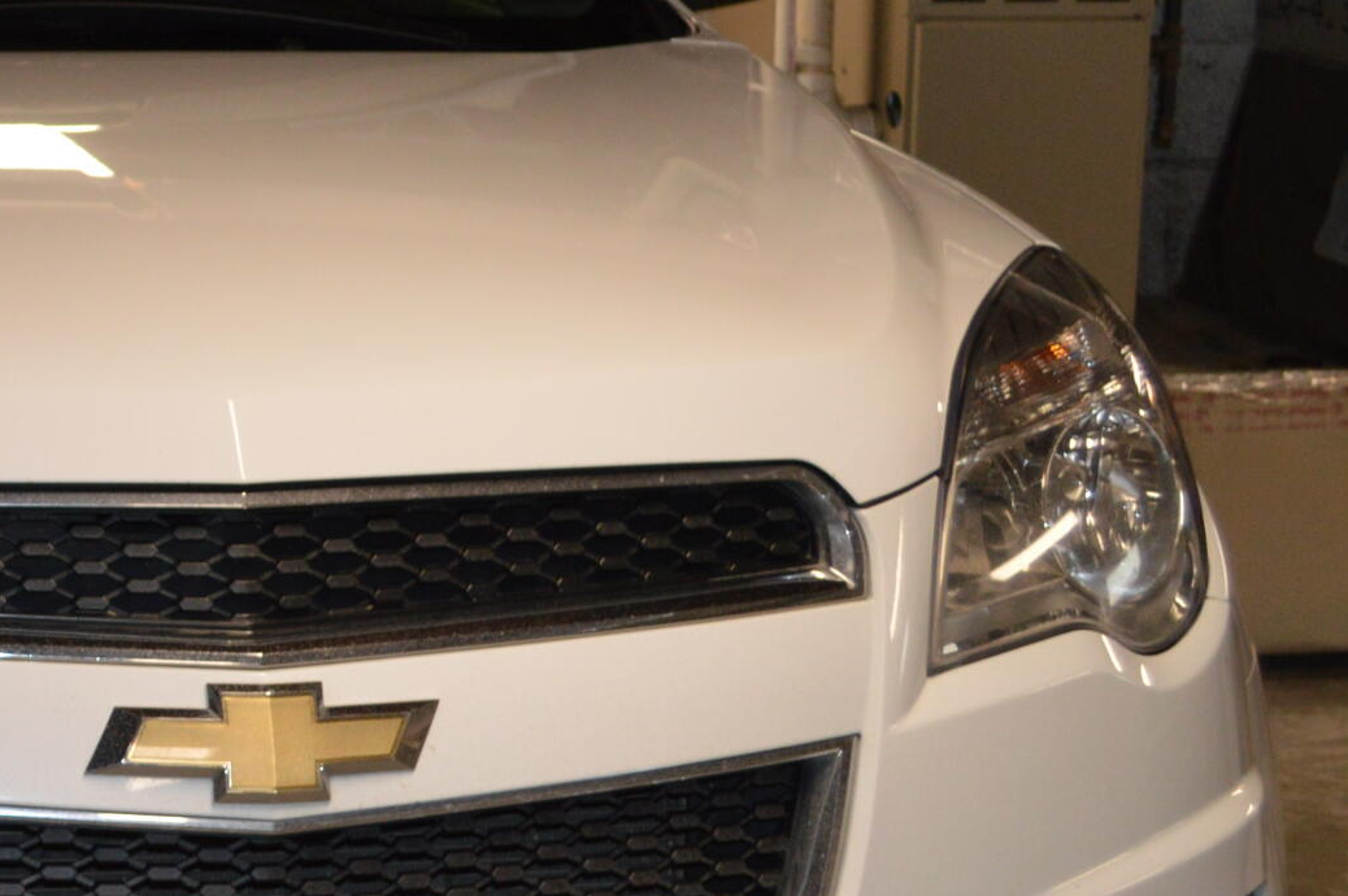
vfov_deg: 13.1
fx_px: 3890
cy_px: 329
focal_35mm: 104
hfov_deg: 18.1
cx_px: -491
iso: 500
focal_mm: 24
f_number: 4
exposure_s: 1/60
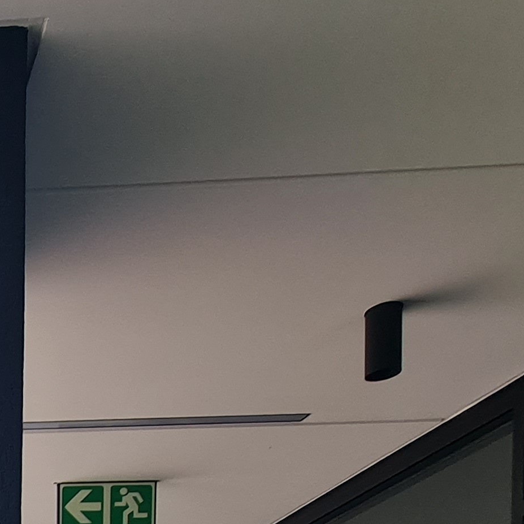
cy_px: 832
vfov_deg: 24.4
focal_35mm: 50
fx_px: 856
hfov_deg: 24.5
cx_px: -302
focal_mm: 2.2
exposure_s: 1/1140
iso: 50
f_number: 2.2
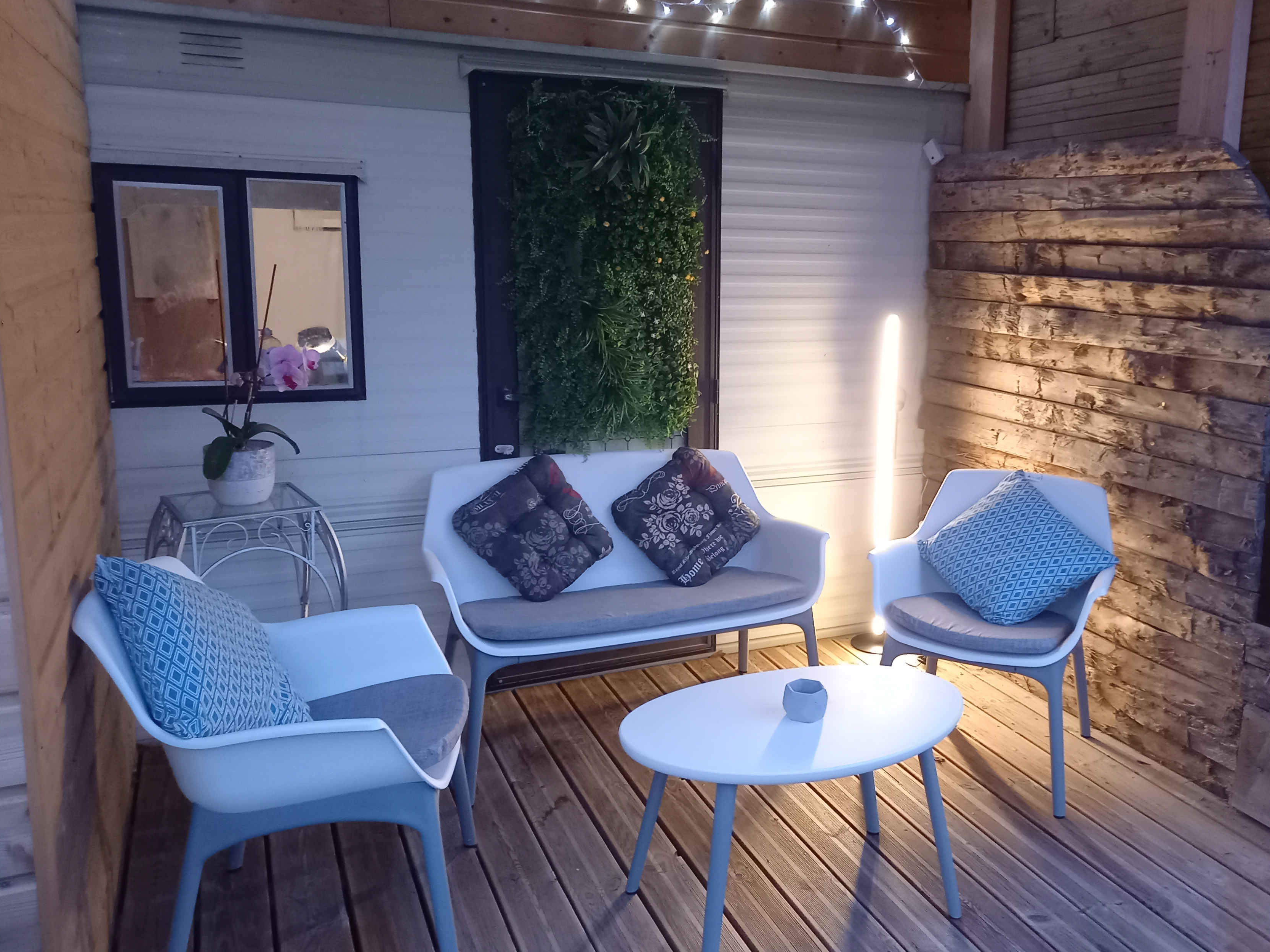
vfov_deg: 46.8
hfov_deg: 59.6
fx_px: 1101
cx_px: 745
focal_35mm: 30
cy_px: 442
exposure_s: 1/25
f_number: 2
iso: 1000
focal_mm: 4.6
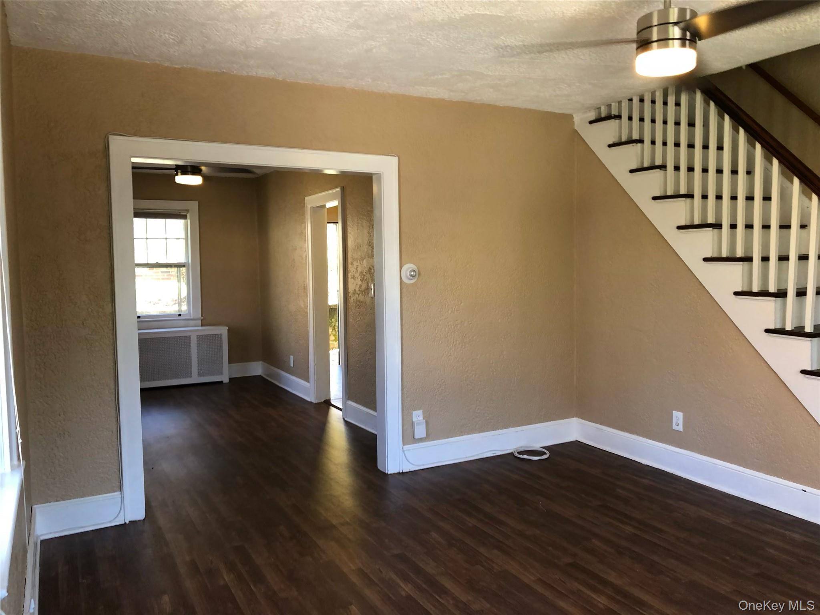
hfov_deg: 63.4
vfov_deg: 49.7
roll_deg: +1.7
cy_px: 308
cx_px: 410
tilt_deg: -4.7
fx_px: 663
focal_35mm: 28
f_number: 1.8
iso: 40
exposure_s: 1/24
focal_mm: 4
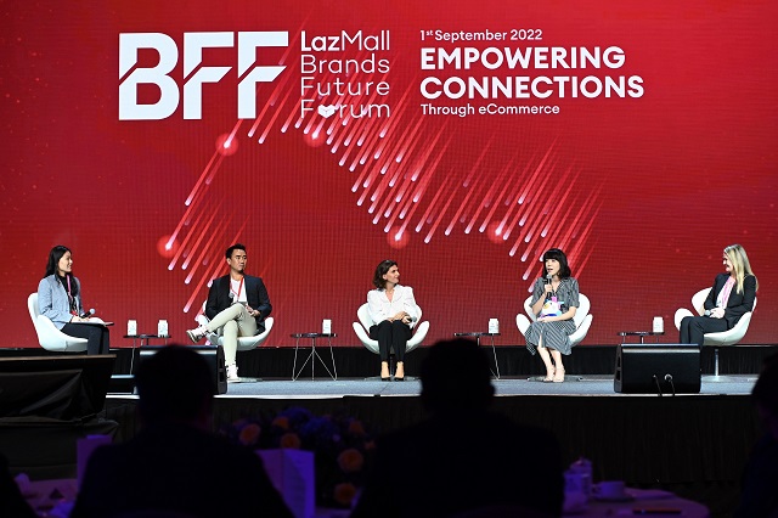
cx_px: 389
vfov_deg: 17.5
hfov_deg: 26.0
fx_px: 1685
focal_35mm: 78
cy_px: 259
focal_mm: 78
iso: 1000
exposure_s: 1/125
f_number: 5
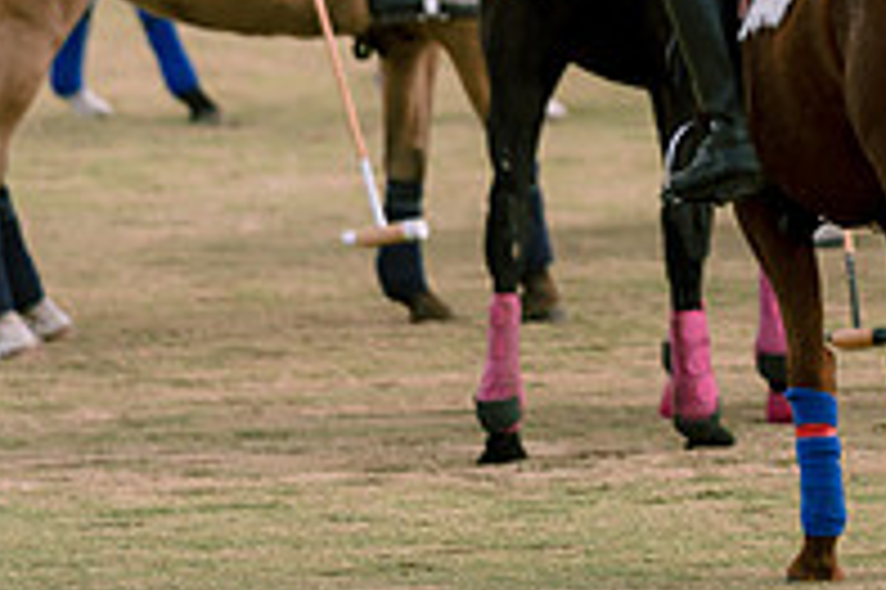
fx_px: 10869
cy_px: -205
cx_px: 989
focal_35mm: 442
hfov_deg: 4.7
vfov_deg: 3.1
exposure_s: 1/2000
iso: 200
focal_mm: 150
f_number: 3.5
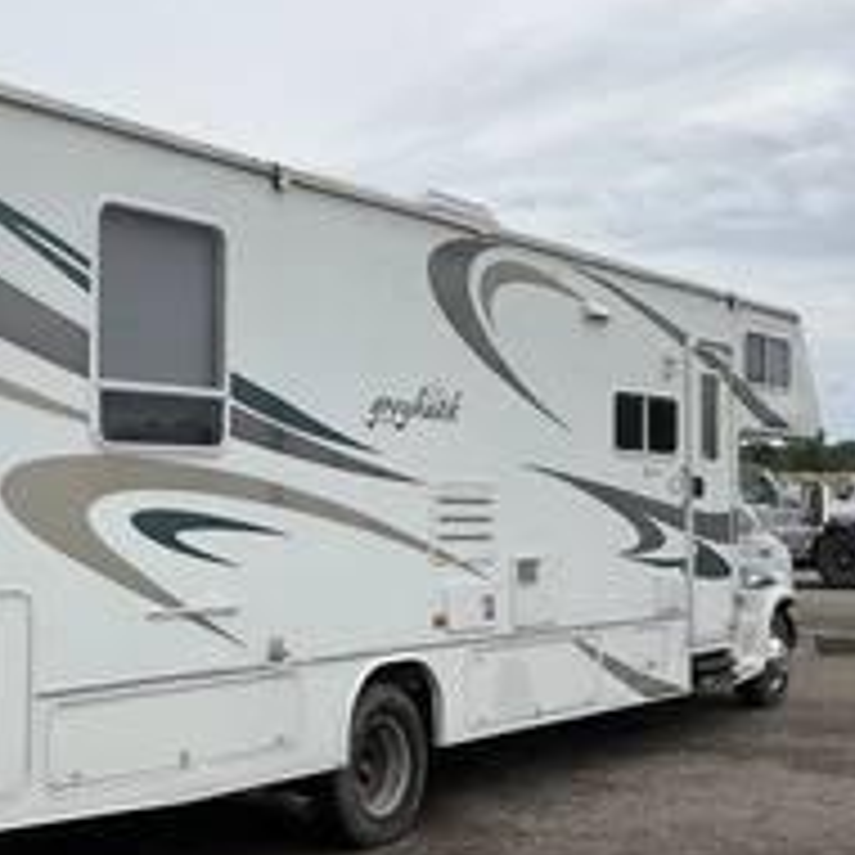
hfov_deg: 30.9
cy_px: 436
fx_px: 1509
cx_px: 176
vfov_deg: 31.6
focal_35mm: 54
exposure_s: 1/2538
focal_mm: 3
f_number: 1.8
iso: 25
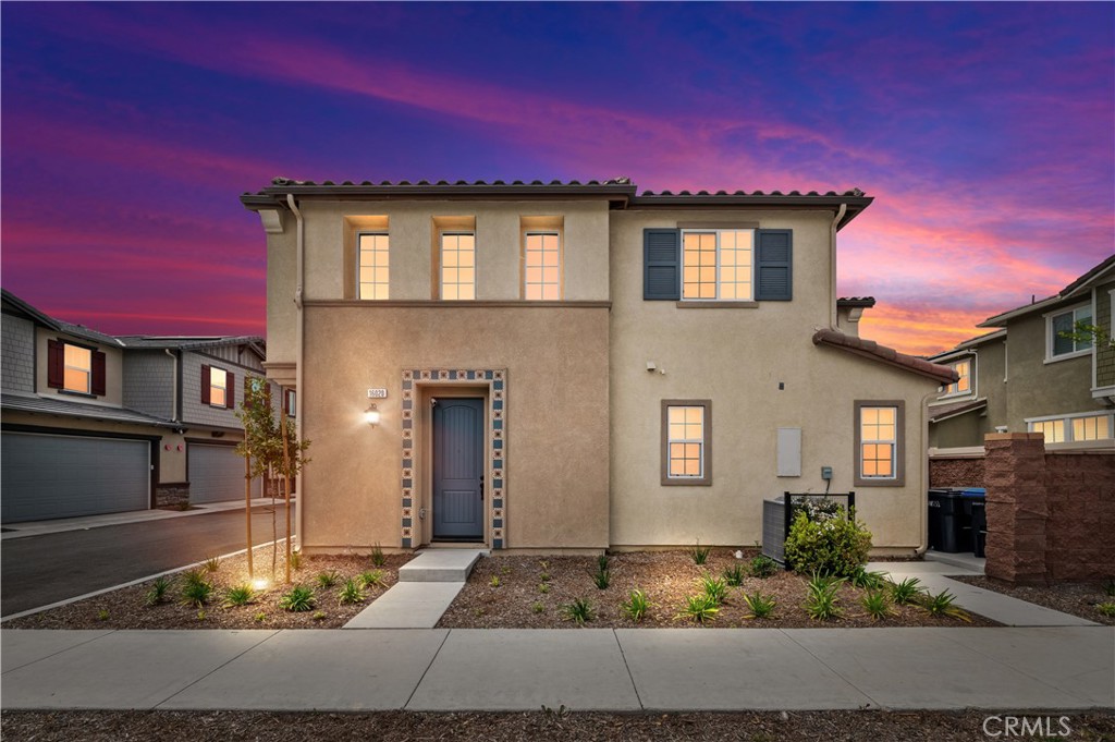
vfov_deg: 81.1
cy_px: 371
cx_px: 558
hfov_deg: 104.3
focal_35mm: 14
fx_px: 433
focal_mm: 14
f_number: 13
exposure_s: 1/200
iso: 100
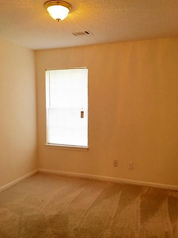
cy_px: 119
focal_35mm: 29
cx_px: 89
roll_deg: -2.6
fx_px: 199
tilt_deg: -3.9
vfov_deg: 61.7
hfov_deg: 48.2
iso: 40
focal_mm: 4.15
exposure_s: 1/30
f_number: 2.2
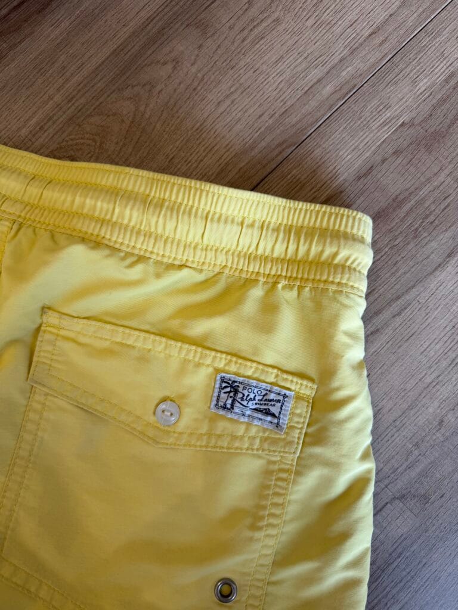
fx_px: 423
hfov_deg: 56.8
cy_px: 305
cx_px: 229
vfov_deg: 71.6
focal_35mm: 24
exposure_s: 1/121
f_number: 1.78
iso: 64
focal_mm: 6.76
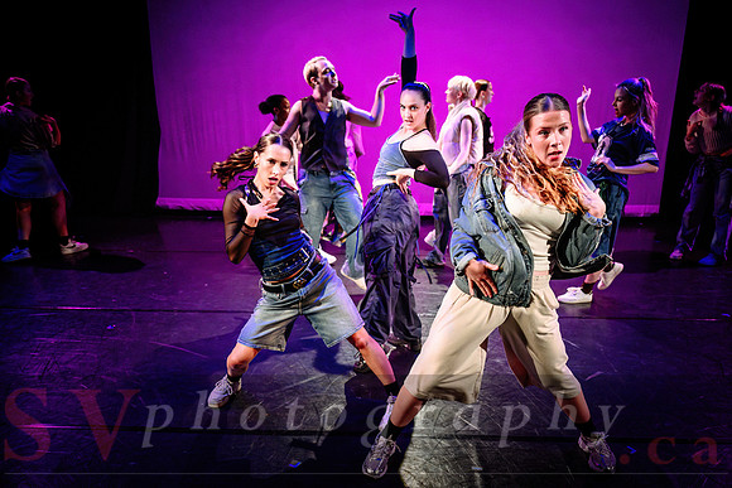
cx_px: 365
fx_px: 603
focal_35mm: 30
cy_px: 301
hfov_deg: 62.5
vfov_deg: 43.8
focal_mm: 24
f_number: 2.8
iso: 2000
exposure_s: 1/300
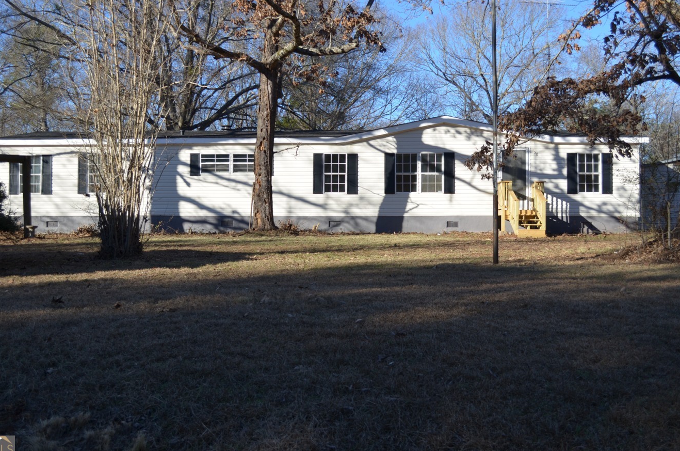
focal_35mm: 37
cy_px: 207
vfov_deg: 35.8
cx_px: 322
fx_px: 697
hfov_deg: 52.0
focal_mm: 22
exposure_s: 1/500
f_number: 4
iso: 110
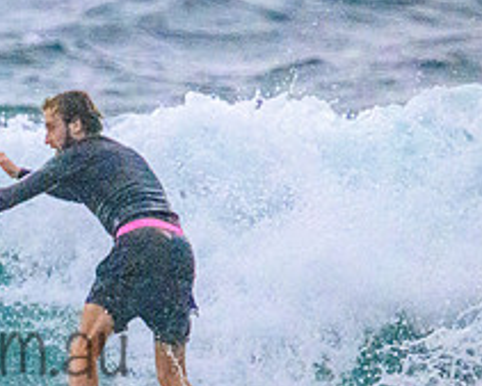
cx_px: -167
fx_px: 34467
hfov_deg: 0.8
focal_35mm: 2415
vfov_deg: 0.6
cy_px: 350
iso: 16000
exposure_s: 1/2000
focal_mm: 800
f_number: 11
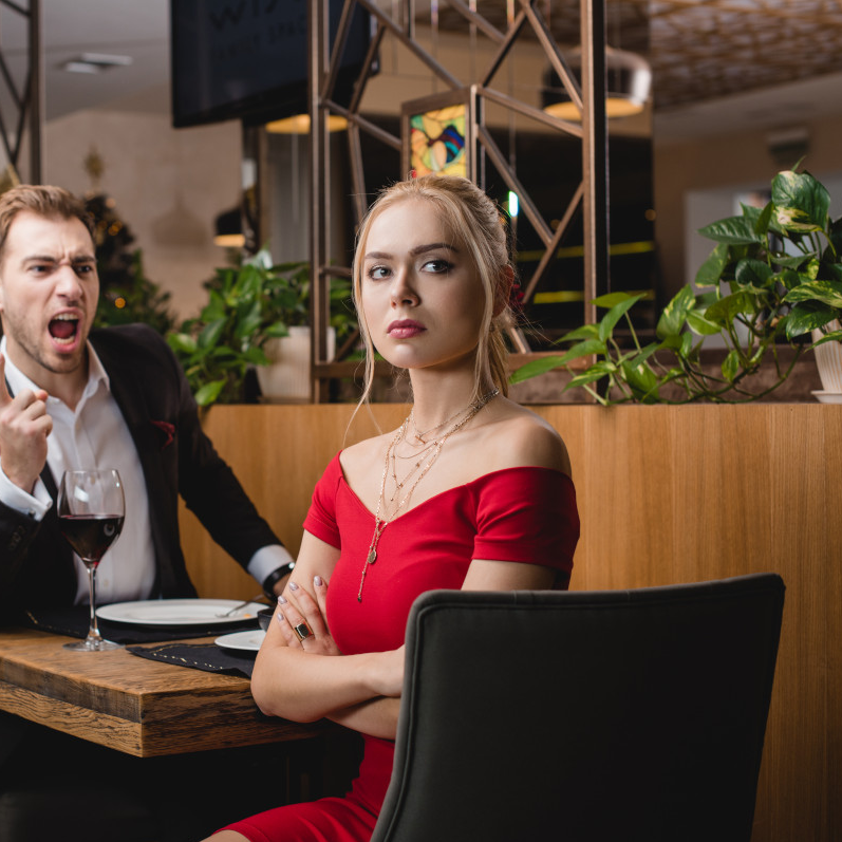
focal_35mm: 64
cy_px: 422
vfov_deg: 26.9
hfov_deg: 26.7
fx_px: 1761
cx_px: 264
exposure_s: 1/200
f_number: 3.5
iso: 125
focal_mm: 50
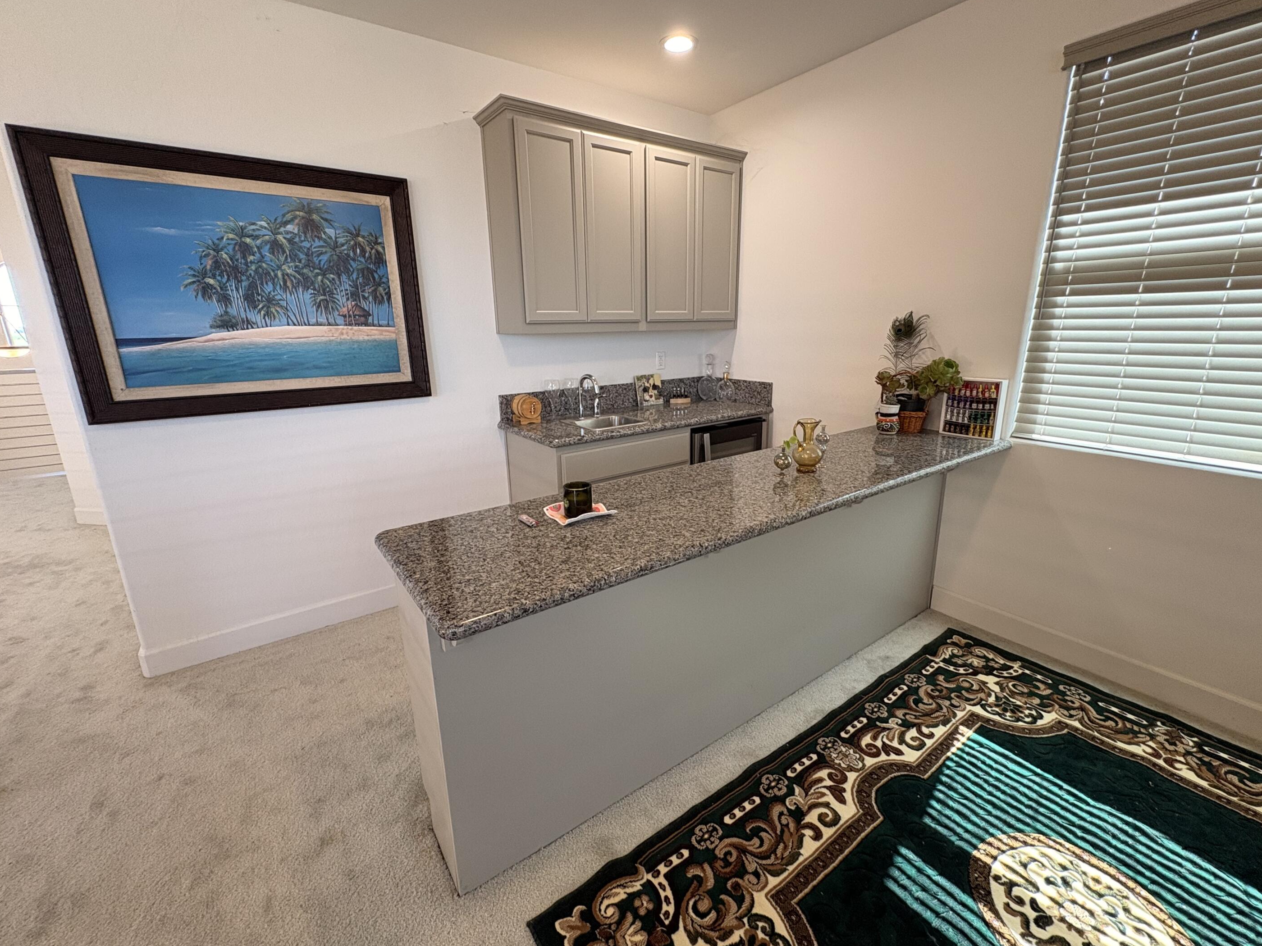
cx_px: 636
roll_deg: +1.1
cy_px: 466
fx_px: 547
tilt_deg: -13.5
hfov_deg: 98.2
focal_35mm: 15
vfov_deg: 81.7
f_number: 2.2
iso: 160
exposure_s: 1/60
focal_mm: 2.22
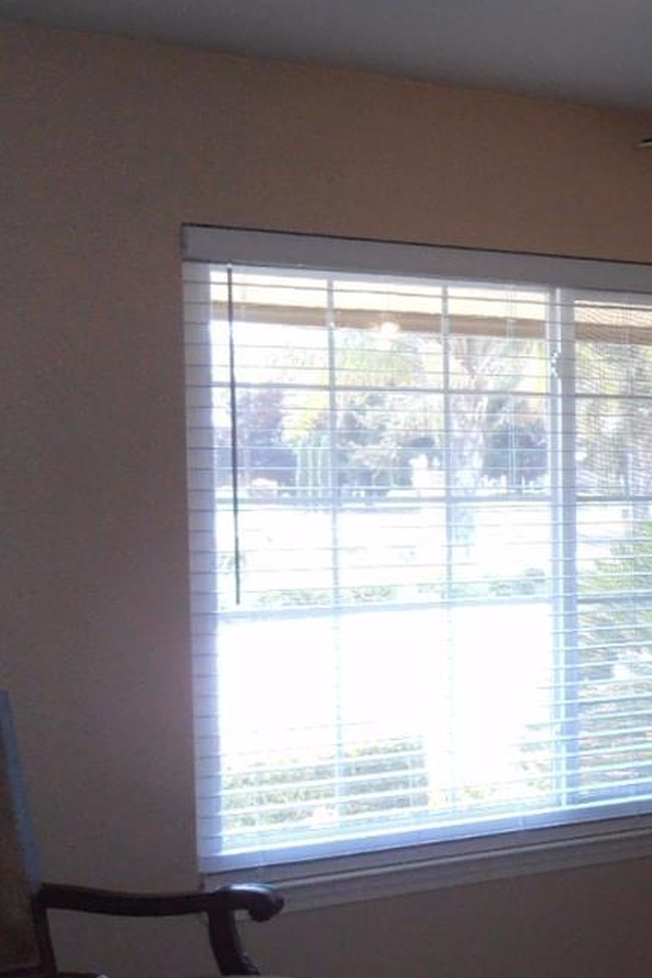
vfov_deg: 34.4
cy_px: 566
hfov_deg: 20.1
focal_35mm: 58
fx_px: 1576
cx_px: 983
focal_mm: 4.2
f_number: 3
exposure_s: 1/30
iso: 125
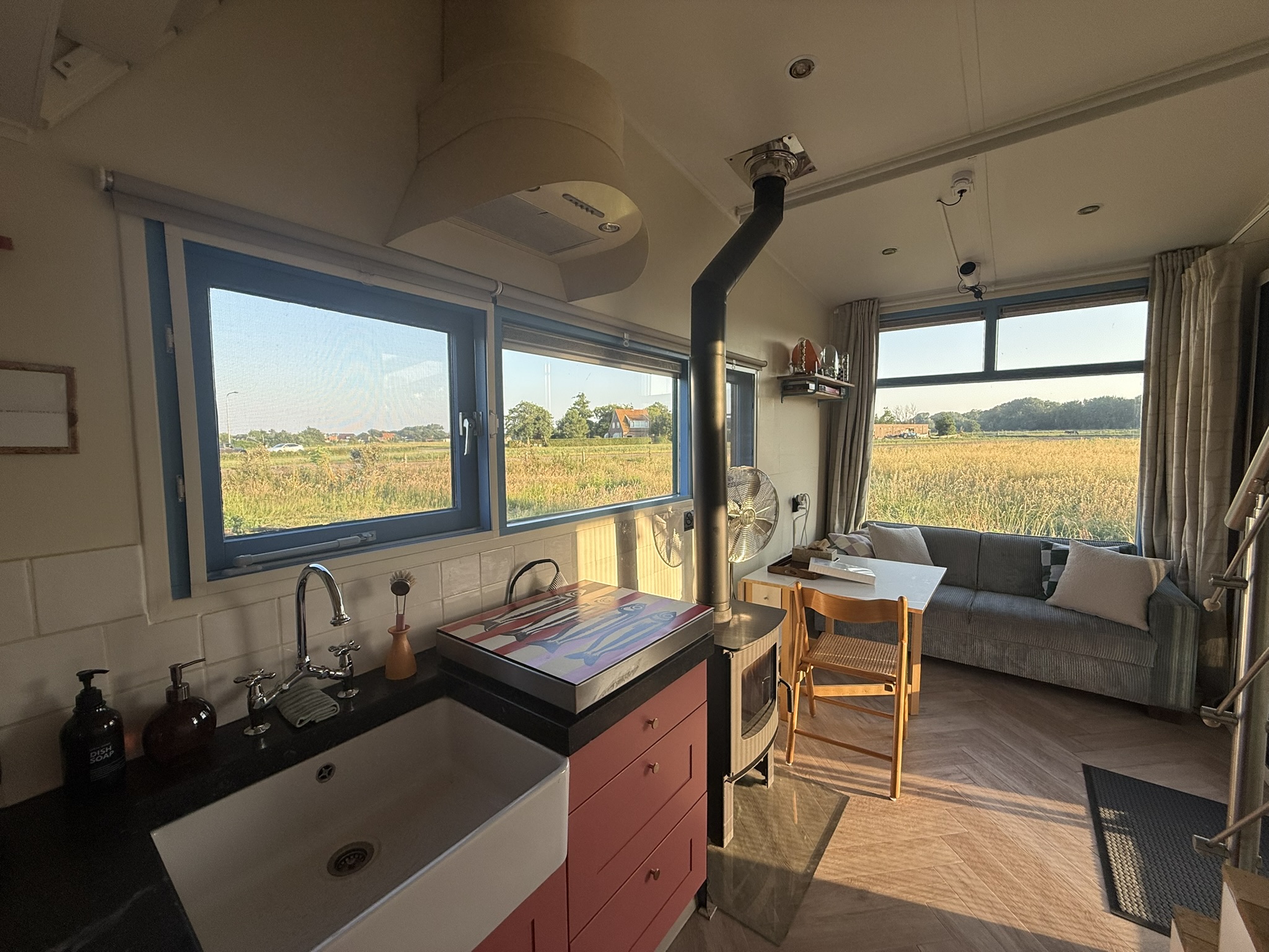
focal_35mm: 14
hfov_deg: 102.1
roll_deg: +0.4
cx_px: 634
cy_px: 476
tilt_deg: -4.2
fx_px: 513
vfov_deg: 85.7
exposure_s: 1/256
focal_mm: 2.22
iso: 64
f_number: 2.2
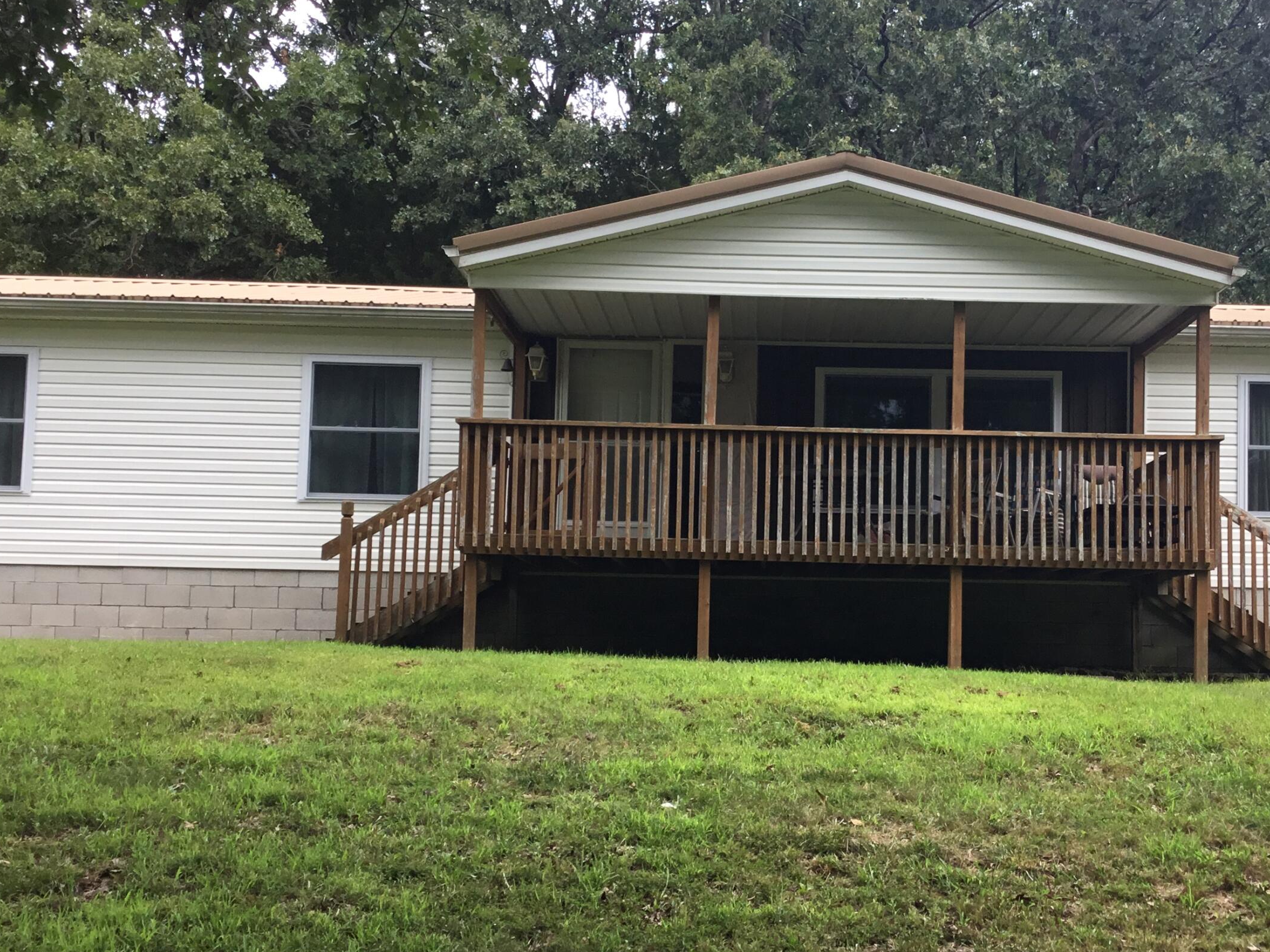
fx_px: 1614
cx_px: 788
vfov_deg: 32.8
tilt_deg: +4.9
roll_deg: -1.1
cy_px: 536
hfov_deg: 42.6
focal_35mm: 44
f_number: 2.4
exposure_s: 1/314
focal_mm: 3.3
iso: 25
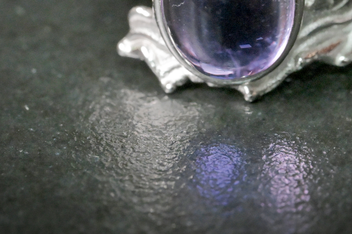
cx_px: 209
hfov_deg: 9.8
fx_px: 2063
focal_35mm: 211
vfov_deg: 6.5
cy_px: 6
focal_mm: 105
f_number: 16
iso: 7200
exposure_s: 1/125
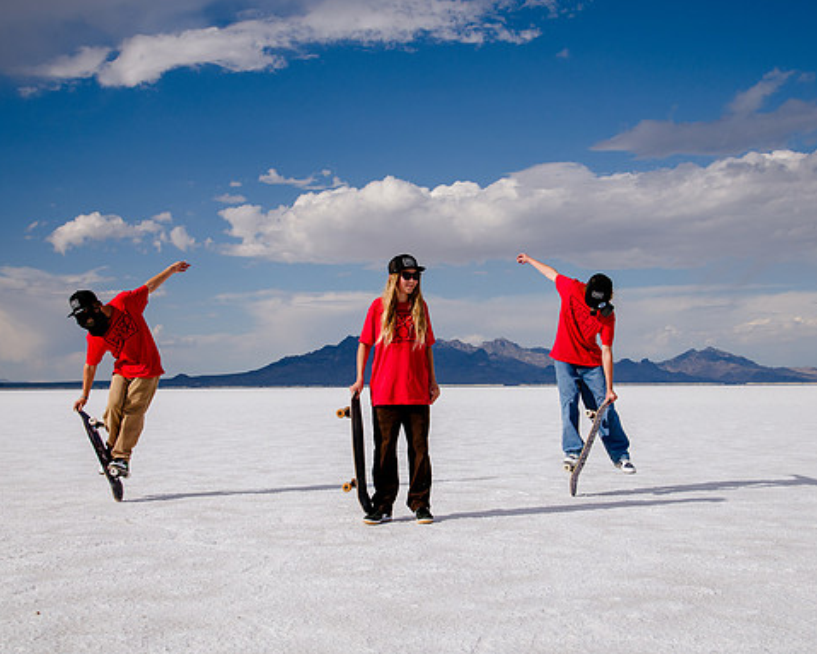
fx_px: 1088
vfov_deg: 33.4
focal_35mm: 45
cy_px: 330
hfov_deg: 41.2
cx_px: 415
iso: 250
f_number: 10
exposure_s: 1/1250
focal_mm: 38
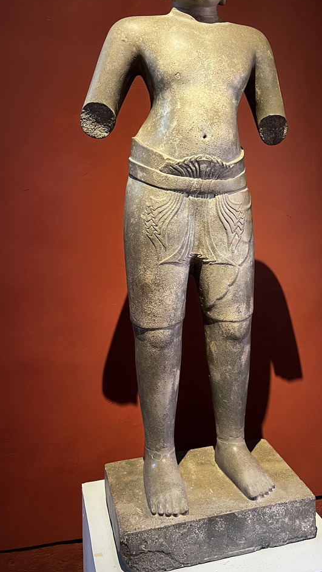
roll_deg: -0.4
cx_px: 210
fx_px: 546
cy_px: 220
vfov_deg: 54.8
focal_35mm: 36
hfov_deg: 32.6
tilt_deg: -1.0
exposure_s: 1/60
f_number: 1.5
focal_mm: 5.7
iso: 200
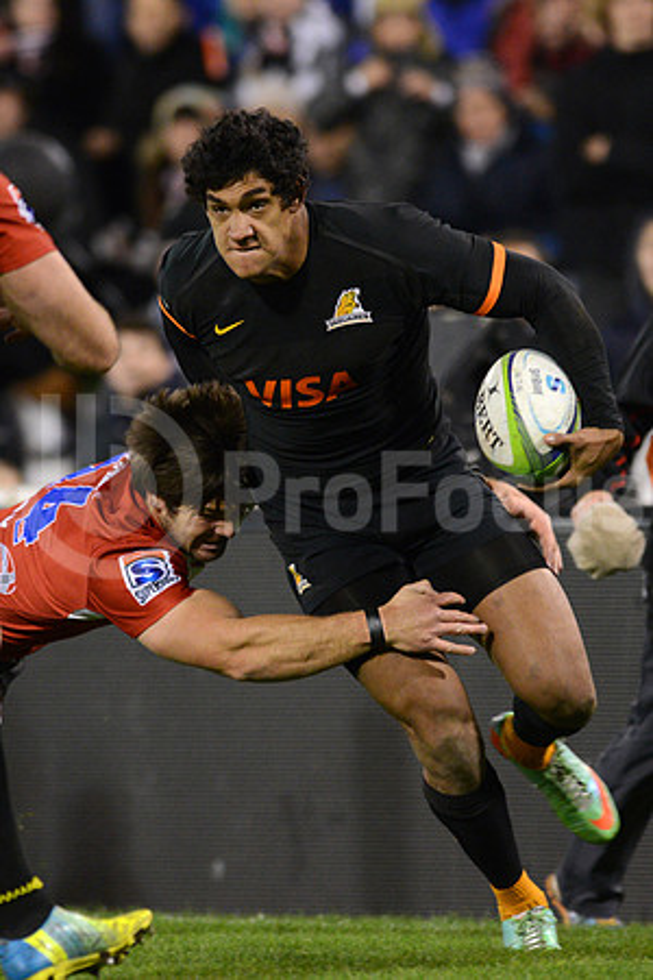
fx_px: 11427
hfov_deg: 3.3
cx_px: 326
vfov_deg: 4.9
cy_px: 490
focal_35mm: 420
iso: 4500
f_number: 4
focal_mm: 420
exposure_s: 1/640
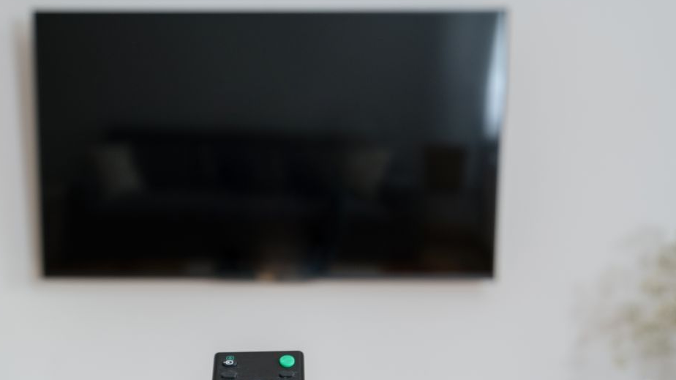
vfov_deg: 24.1
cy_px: 294
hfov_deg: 41.8
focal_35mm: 49
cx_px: 249
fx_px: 878
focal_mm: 30
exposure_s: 1/50
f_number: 4
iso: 400
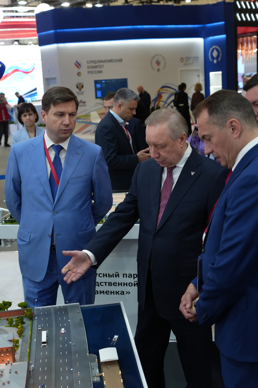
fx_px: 527
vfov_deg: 40.3
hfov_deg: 27.5
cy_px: 194
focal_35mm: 49
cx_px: 129
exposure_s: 1/160
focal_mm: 49
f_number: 2.2
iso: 1600
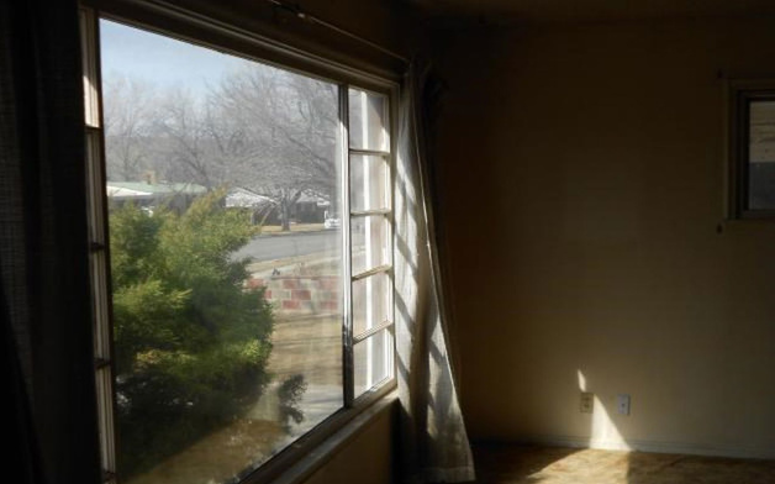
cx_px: 390
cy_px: 295
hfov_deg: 49.3
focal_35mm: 40
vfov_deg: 31.9
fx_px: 845
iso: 80
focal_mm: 6.7
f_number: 3.9
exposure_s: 1/500
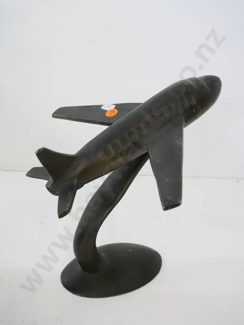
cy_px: 162
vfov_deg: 42.9
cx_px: 122
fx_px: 414
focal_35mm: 44
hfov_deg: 32.9
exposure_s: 1/80
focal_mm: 22
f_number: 5.6
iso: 3200
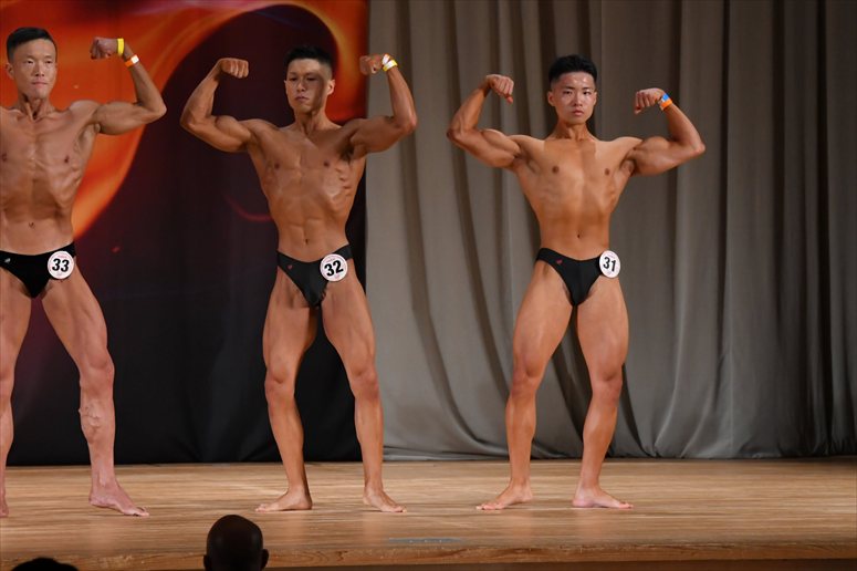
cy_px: 286
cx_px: 428
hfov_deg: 9.2
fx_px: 5354
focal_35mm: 225
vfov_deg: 6.1
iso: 3200
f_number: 5.6
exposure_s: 1/400
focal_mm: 150
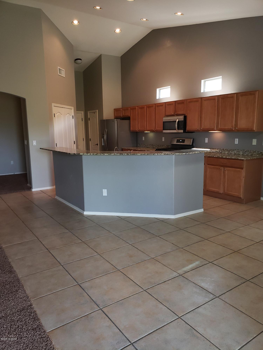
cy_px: 175
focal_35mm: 26
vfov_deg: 67.3
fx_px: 263
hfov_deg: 53.1
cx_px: 132
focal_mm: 4.3
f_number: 2.4
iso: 100
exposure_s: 1/24
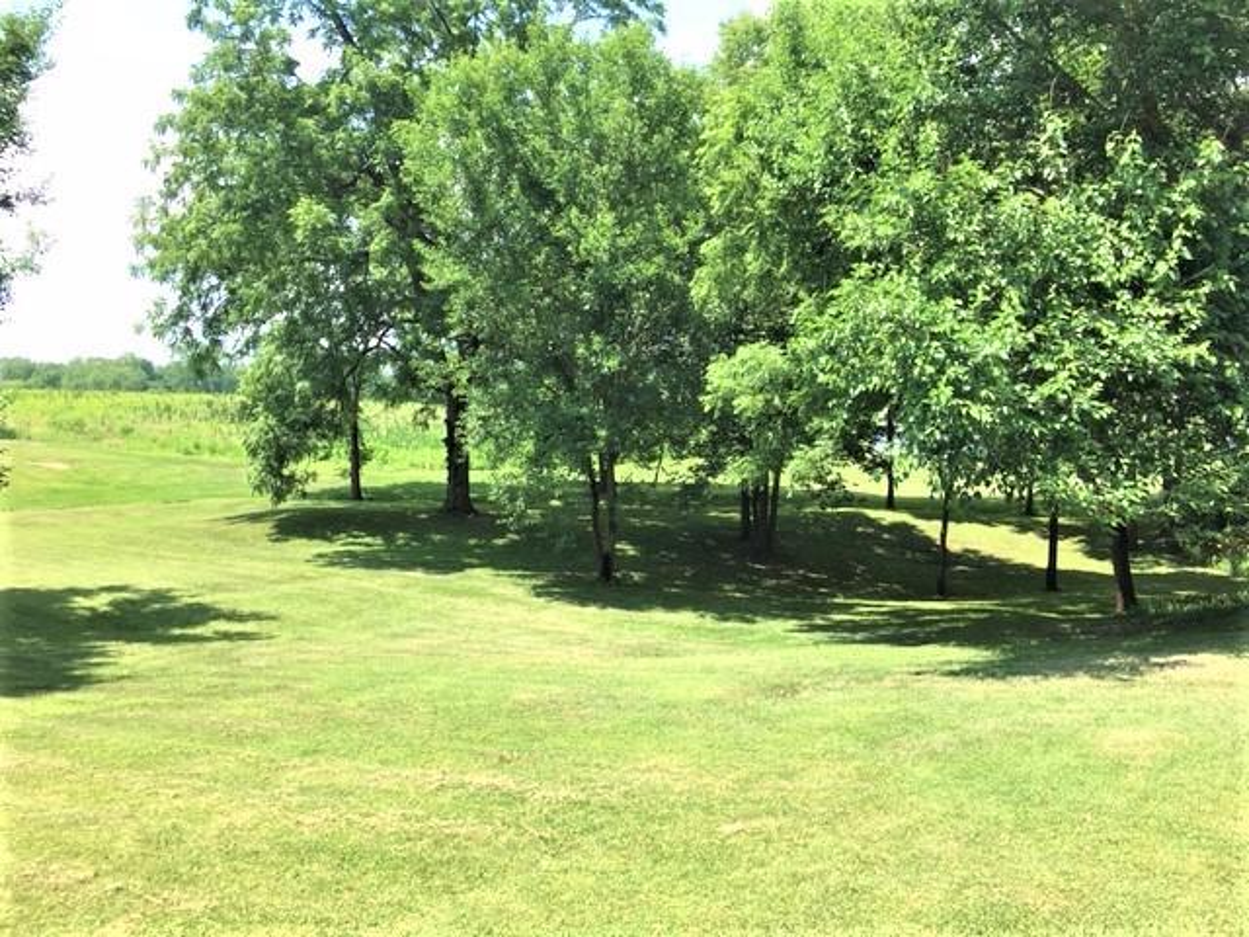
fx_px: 1046
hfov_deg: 61.7
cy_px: 468
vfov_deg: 48.2
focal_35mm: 29
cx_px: 624
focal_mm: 4.15
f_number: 2.2
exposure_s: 1/527
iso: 25
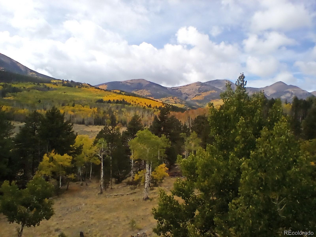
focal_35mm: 31
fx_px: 283
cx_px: 158
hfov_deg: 58.4
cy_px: 118
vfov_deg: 45.4
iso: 104
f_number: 2.4
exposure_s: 1/1479
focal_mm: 2.38
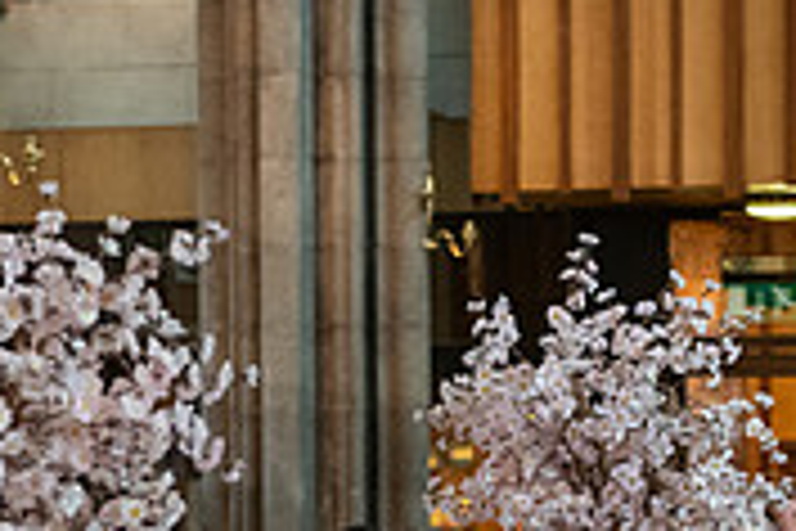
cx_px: 508
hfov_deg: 8.9
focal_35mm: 230
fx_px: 5085
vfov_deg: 5.9
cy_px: 866
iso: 1250
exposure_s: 1/160
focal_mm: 70
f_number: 3.5
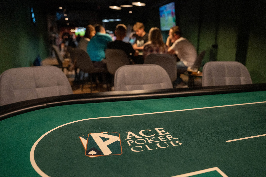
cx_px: 133
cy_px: 88
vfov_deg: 46.4
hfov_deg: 65.5
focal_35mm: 28
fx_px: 207
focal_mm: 28
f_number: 3.5
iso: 3200
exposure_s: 1/160
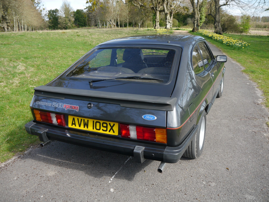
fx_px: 249
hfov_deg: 56.8
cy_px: 101
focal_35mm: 32
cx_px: 134
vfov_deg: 44.2
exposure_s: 1/125
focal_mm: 16
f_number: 4.5
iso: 160
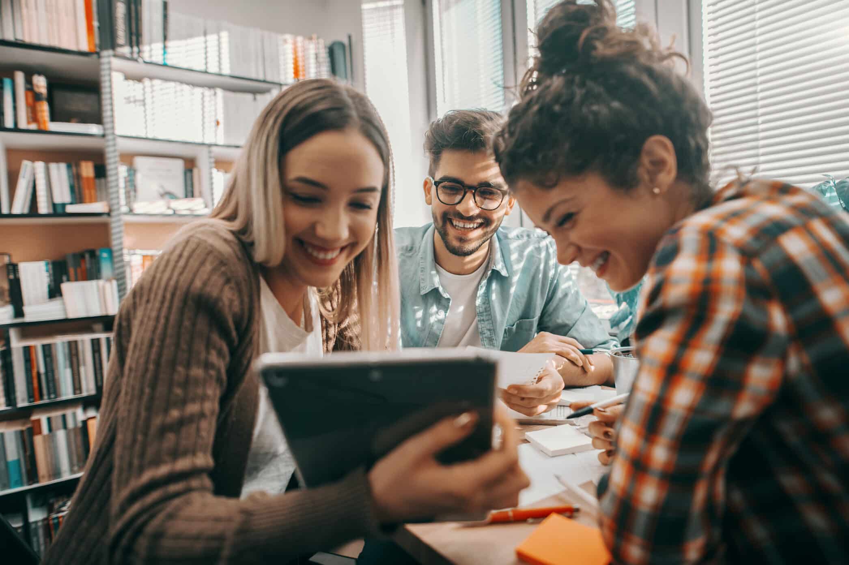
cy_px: 282
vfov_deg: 61.9
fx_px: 471
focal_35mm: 20
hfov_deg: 84.0
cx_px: 424
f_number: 2
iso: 320
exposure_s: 1/400
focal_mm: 20
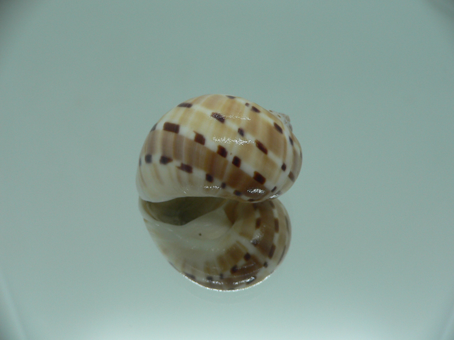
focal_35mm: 35
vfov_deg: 40.7
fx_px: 459
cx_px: 227
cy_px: 170
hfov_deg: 52.6
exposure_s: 1/60
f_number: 2.8
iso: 80
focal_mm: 4.6
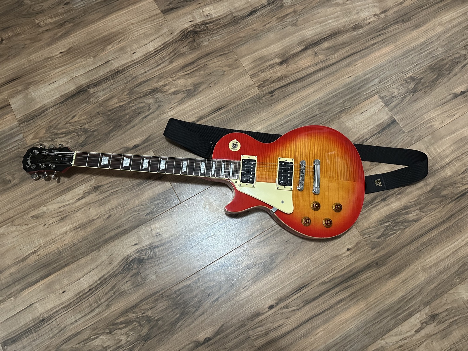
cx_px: 234
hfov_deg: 71.6
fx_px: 324
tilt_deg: -73.9
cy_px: 176
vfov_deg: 56.8
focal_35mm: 24
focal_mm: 6.86
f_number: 1.78
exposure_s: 1/60
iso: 500
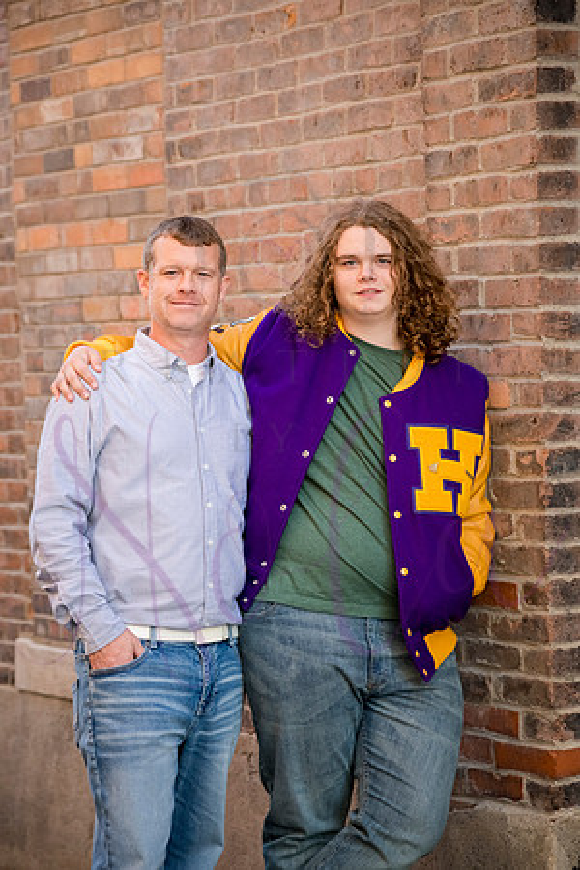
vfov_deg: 17.1
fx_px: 2900
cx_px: 290
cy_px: 435
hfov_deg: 11.4
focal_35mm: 120
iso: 640
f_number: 5
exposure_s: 1/400
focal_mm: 120
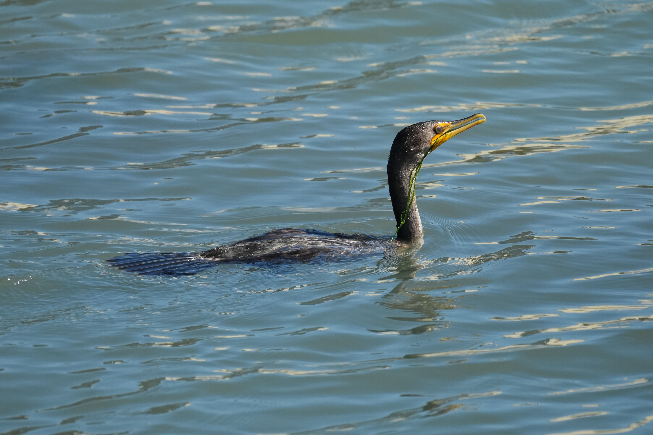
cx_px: 326
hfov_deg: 2.5
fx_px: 15235
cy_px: 218
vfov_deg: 1.6
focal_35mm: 840
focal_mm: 560
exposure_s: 1/2000
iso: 640
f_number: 6.3
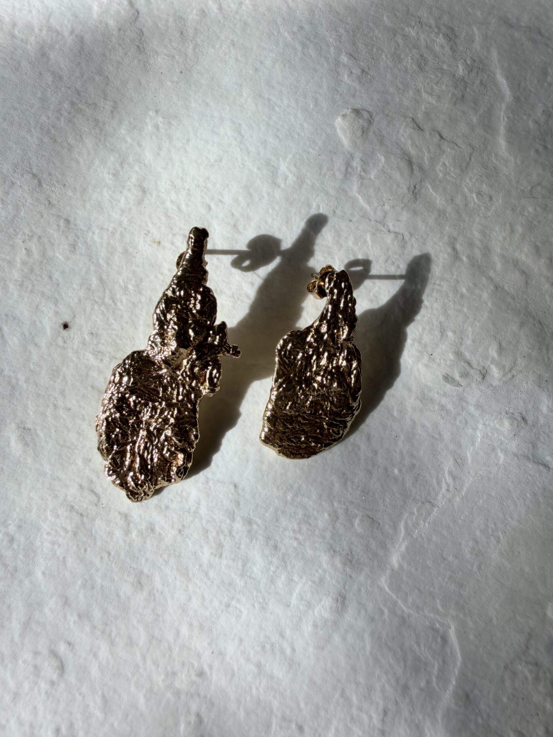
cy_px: 368
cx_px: 276
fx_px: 511
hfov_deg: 56.8
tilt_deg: -84.5
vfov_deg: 71.6
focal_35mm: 24
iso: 16
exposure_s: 1/940
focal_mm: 2.22
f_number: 2.2
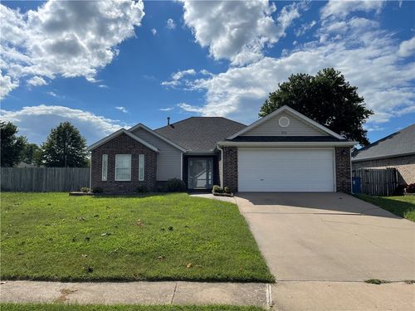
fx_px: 312
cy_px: 156
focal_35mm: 26
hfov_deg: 67.3
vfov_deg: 53.1
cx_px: 208
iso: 32
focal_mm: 5.1
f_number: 1.6
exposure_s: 1/10000
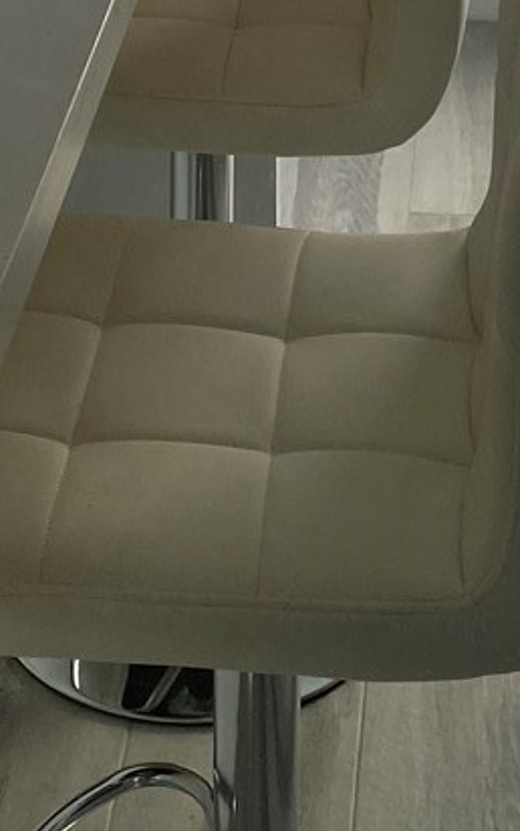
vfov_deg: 16.8
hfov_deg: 12.2
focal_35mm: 107
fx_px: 2423
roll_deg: -0.6
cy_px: -559
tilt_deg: -9.8
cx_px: 379
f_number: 1.8
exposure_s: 1/576
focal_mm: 4.25
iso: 32
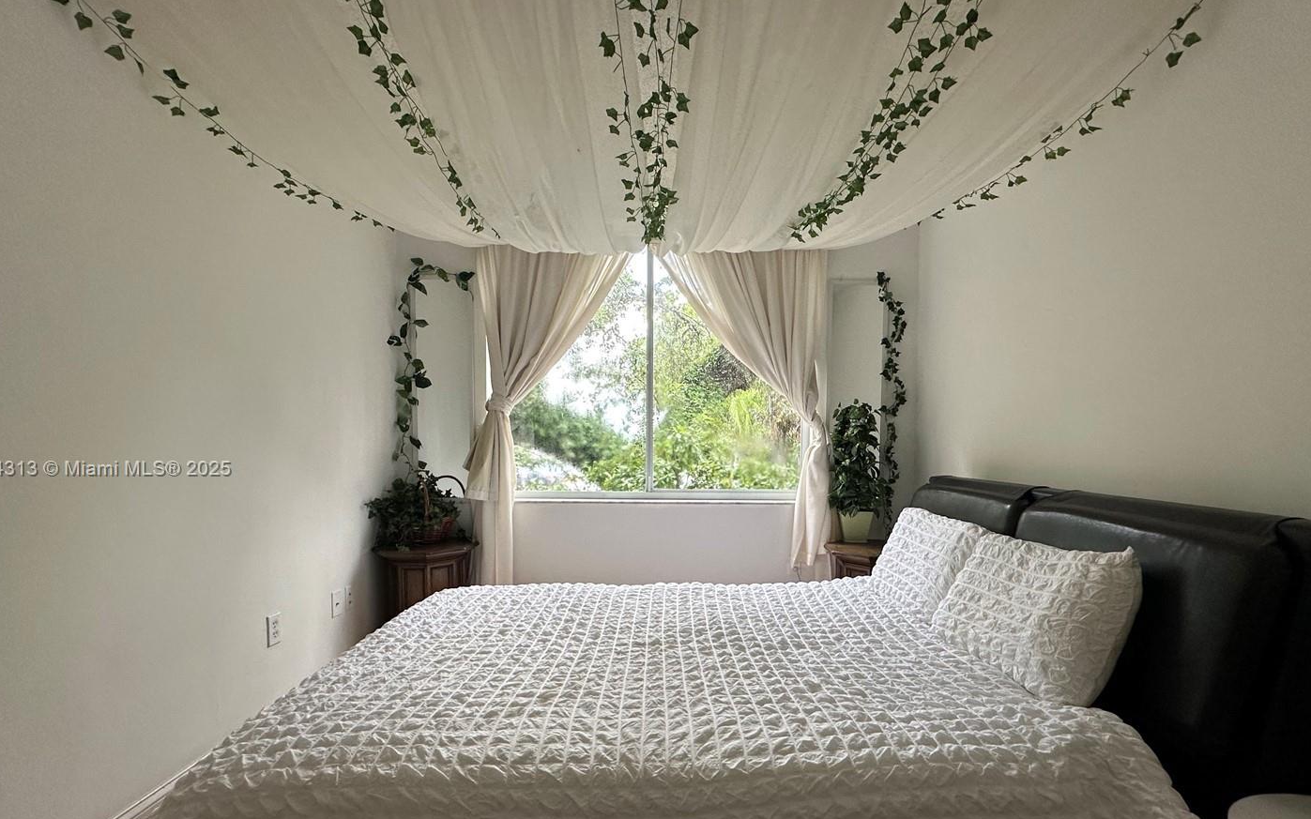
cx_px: 681
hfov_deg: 94.3
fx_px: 607
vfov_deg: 67.6
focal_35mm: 17
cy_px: 470
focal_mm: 2.22
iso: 160
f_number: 2.2
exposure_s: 1/120
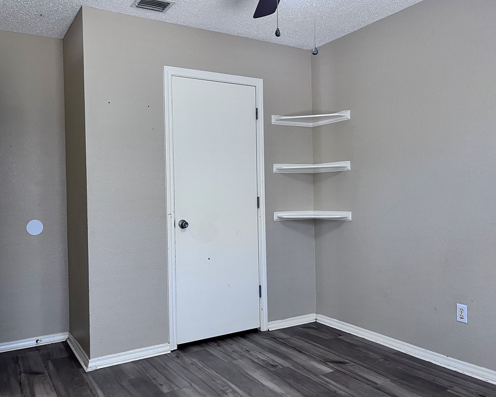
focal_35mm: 29
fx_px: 426
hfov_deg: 60.2
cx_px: 215
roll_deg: +1.5
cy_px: 192
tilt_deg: -0.4
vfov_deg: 50.0
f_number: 1.6
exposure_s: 1/60
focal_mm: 5.1
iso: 160
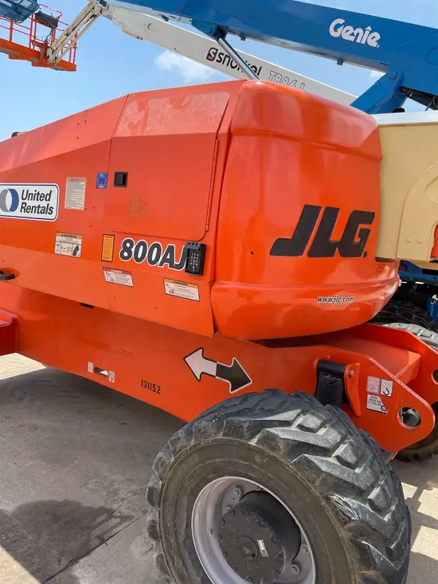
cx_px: 219
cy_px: 292
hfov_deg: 53.1
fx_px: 439
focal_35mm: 26
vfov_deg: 67.3
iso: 50
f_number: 1.6
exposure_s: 1/2304
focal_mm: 4.2
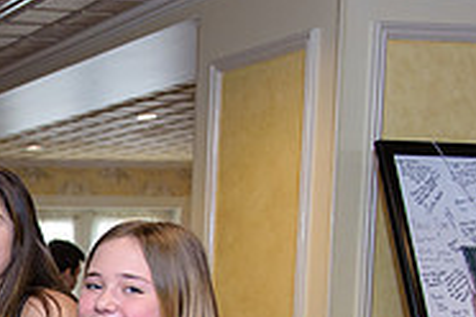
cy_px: 421
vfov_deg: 15.4
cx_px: -220
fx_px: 1111
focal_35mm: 84
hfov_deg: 20.9
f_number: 3.2
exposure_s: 1/125
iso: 1600
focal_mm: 27
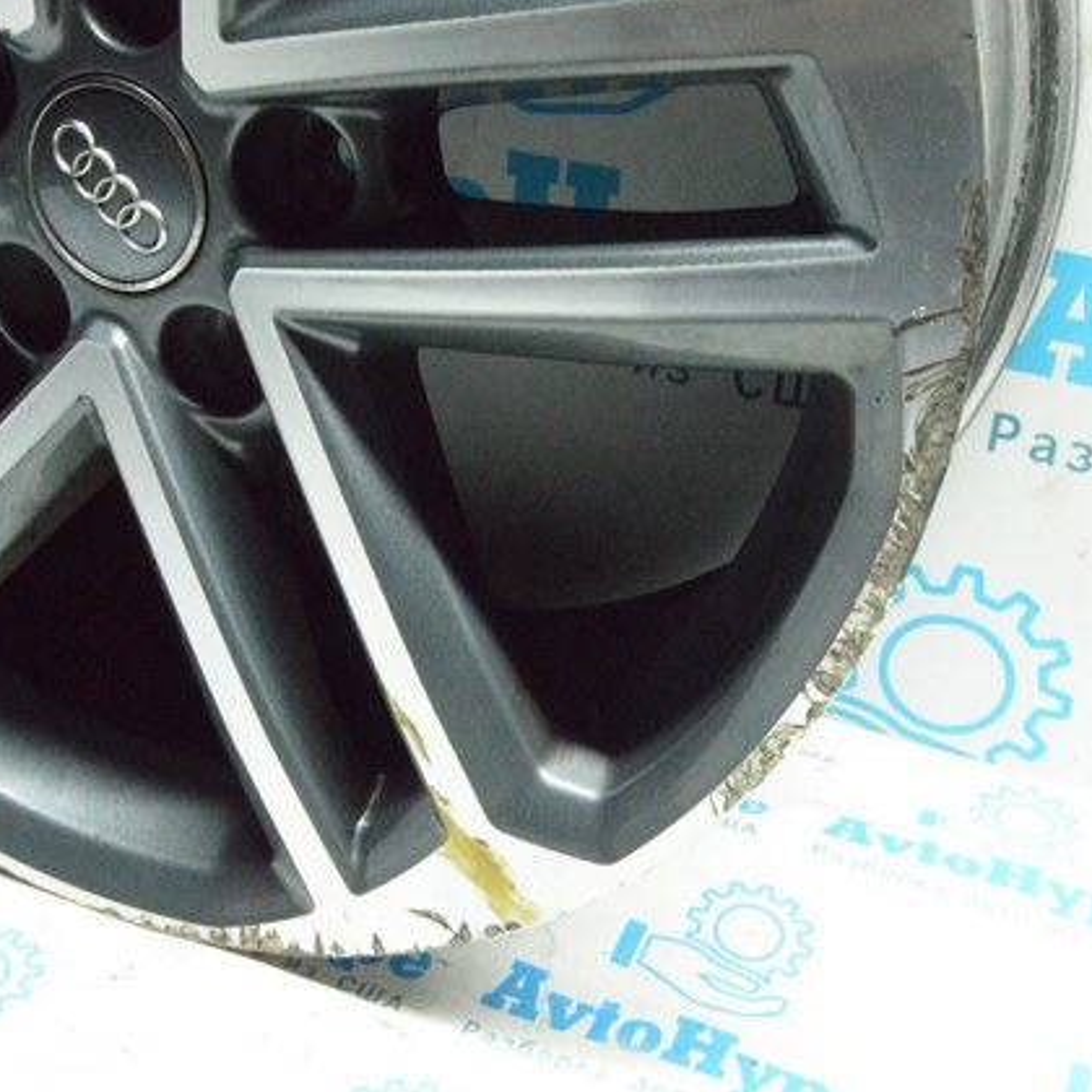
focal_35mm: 45
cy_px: 545
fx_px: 1593
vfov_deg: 37.8
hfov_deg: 37.8
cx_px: 616
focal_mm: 23
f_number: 20
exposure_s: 1/60
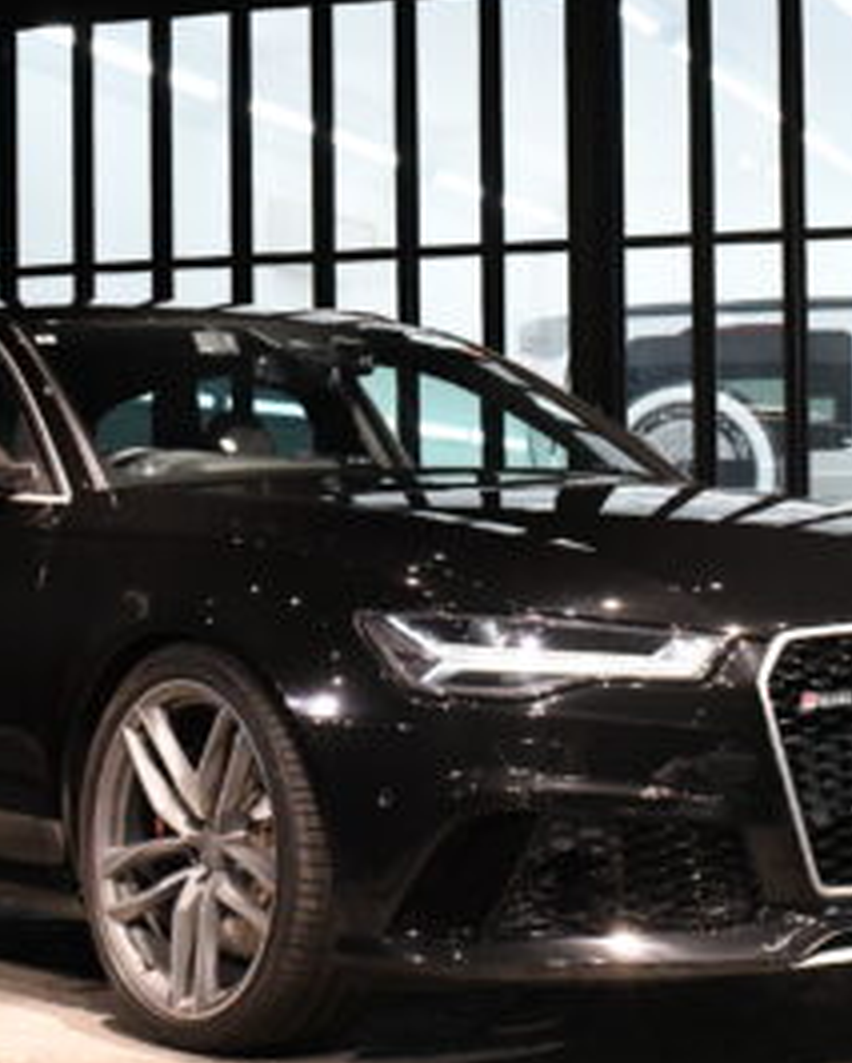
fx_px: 2772
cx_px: 372
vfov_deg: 21.7
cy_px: 496
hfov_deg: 17.5
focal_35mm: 88
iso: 10000
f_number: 7.1
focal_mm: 35
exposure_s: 1/200
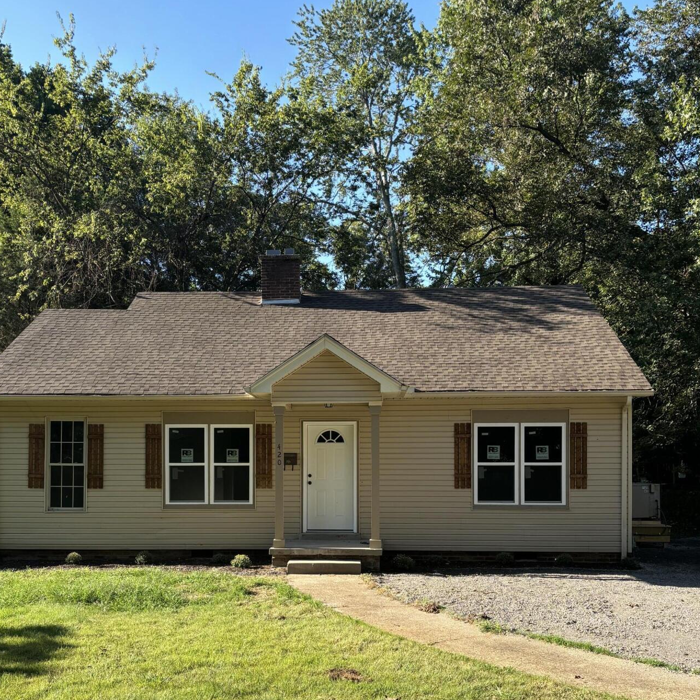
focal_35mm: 36
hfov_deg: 46.0
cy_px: 449
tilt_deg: +0.5
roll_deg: +0.1
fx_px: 824
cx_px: 327
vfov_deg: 45.5
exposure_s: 1/872
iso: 50
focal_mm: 5.96
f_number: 1.6
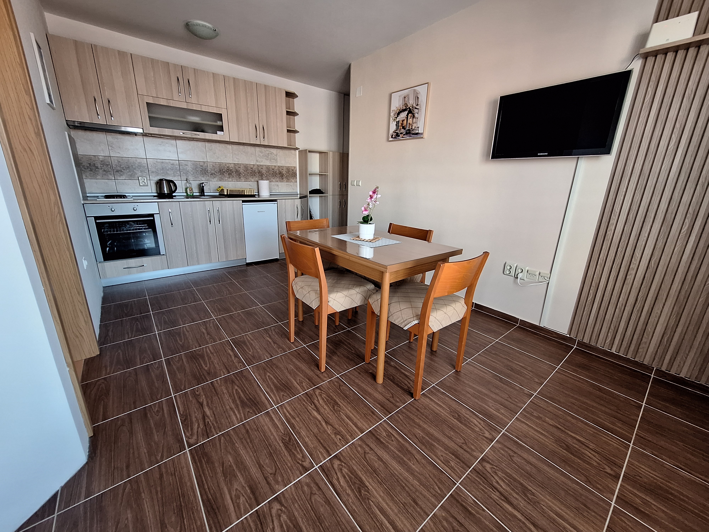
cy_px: 266
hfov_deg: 106.2
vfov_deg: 89.9
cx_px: 354
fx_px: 266
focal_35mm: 13
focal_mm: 1.74
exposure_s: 1/50
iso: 160
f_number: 2.2
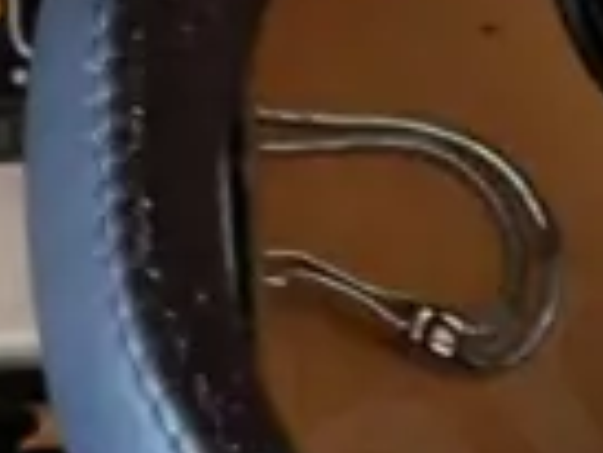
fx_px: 4428
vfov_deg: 5.8
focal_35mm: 254
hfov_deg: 7.8
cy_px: 638
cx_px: 233
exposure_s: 1/10
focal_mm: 17
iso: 3200
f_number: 4
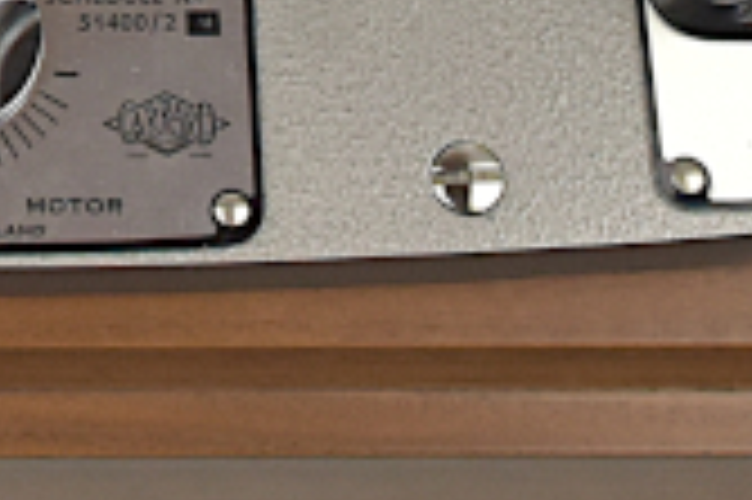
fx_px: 3005
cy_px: -655
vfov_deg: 8.7
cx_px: -14
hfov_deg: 14.0
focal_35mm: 144
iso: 1600
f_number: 7.1
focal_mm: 16
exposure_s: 1/100
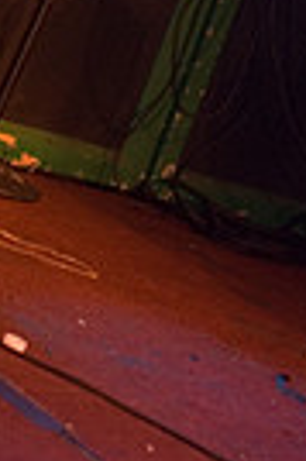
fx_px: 2569
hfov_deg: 6.8
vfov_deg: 9.9
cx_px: 98
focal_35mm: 201
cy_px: -241
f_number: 2.8
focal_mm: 40
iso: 800
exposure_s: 1/30
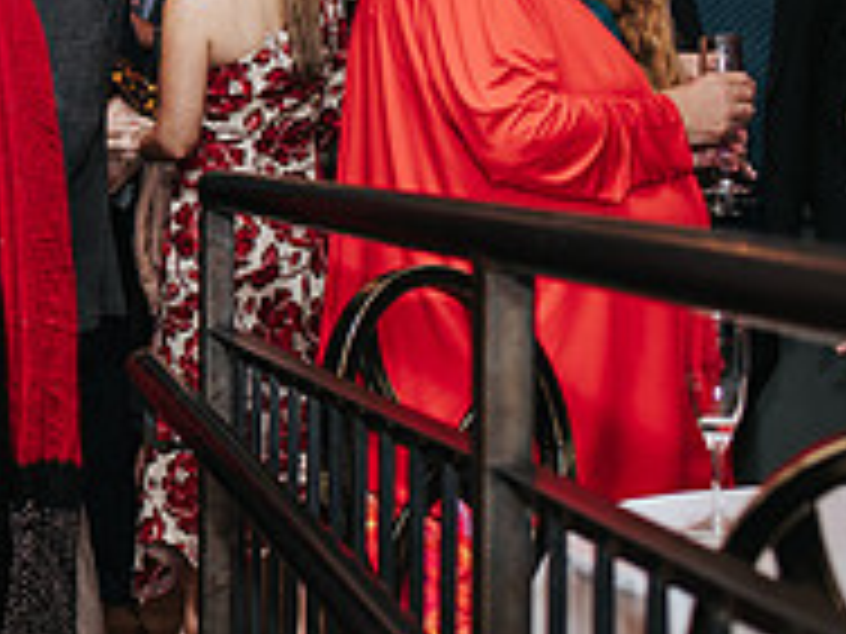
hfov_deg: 16.9
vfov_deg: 13.9
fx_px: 2591
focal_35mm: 106
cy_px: 171
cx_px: -396
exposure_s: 1/200
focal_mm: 35
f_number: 3.2
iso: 800
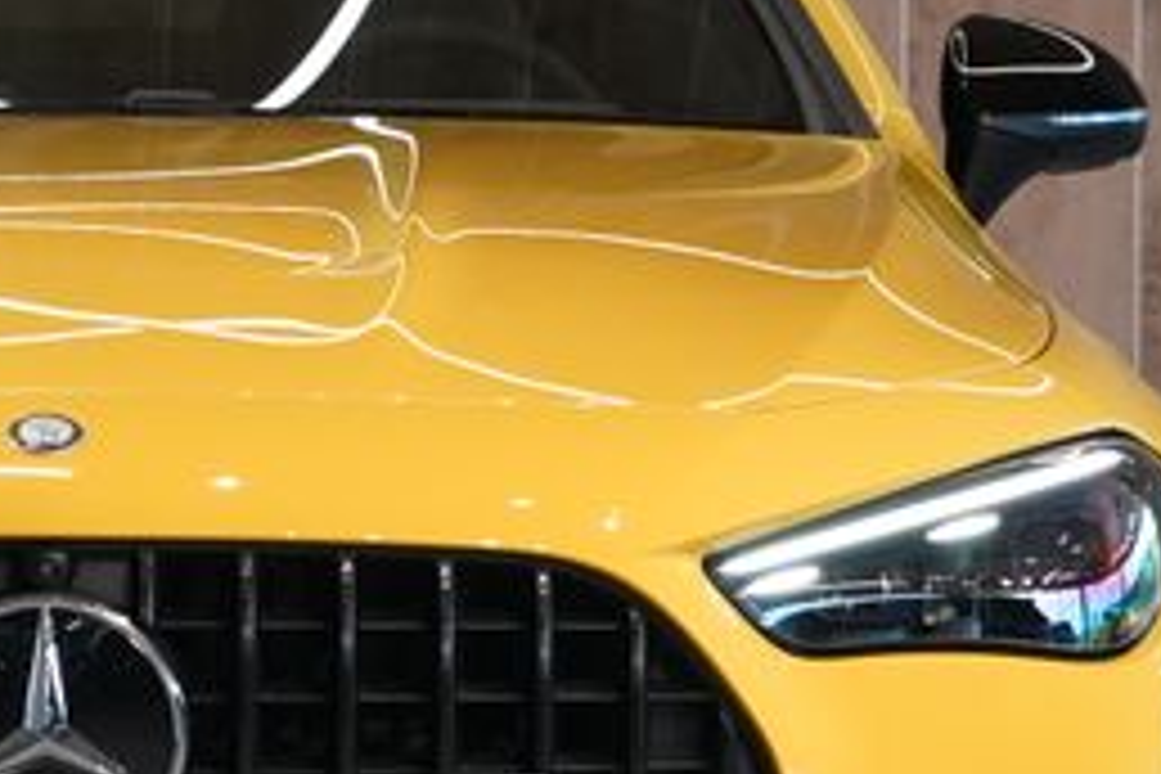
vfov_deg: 4.9
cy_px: 340
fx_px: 8965
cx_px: 72
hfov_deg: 7.4
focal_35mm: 278
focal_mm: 70
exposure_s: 1/160
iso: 2500
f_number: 5.6
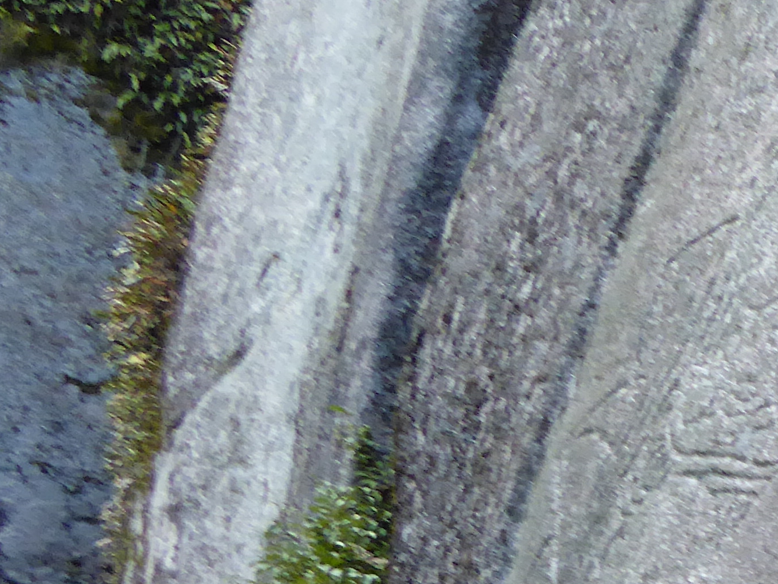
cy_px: 789
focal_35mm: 90
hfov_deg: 17.9
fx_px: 2023
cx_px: 1351
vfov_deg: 15.5
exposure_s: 1/60
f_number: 3.3
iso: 200
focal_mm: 4.3
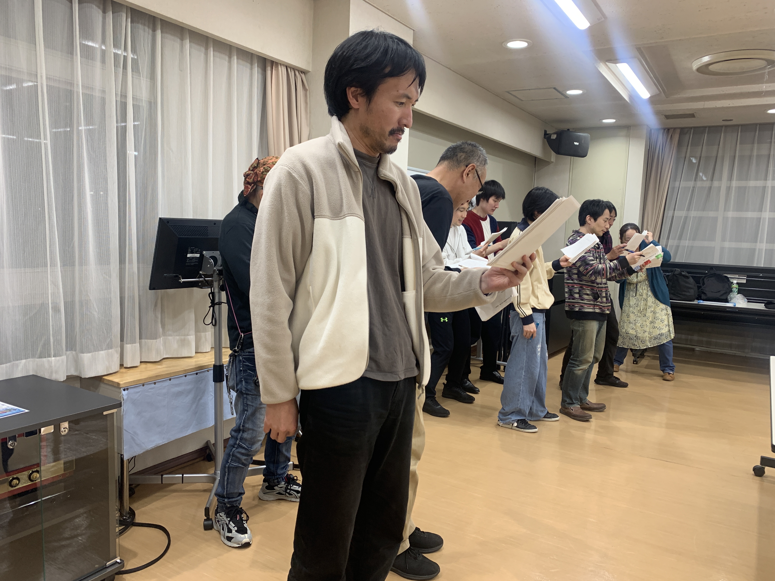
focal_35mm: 26
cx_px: 388
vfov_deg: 53.1
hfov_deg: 67.3
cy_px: 290
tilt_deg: -7.9
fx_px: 582
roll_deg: -2.2
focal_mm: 4.25
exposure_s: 1/92
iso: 100
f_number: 1.8
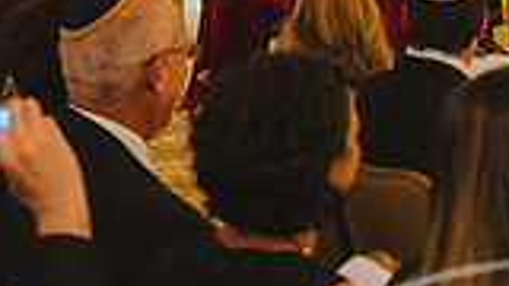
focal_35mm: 133
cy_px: 24
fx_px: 1795
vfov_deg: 9.1
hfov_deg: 15.4
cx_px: 662
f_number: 2.5
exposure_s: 1/125
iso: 1600
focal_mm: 35
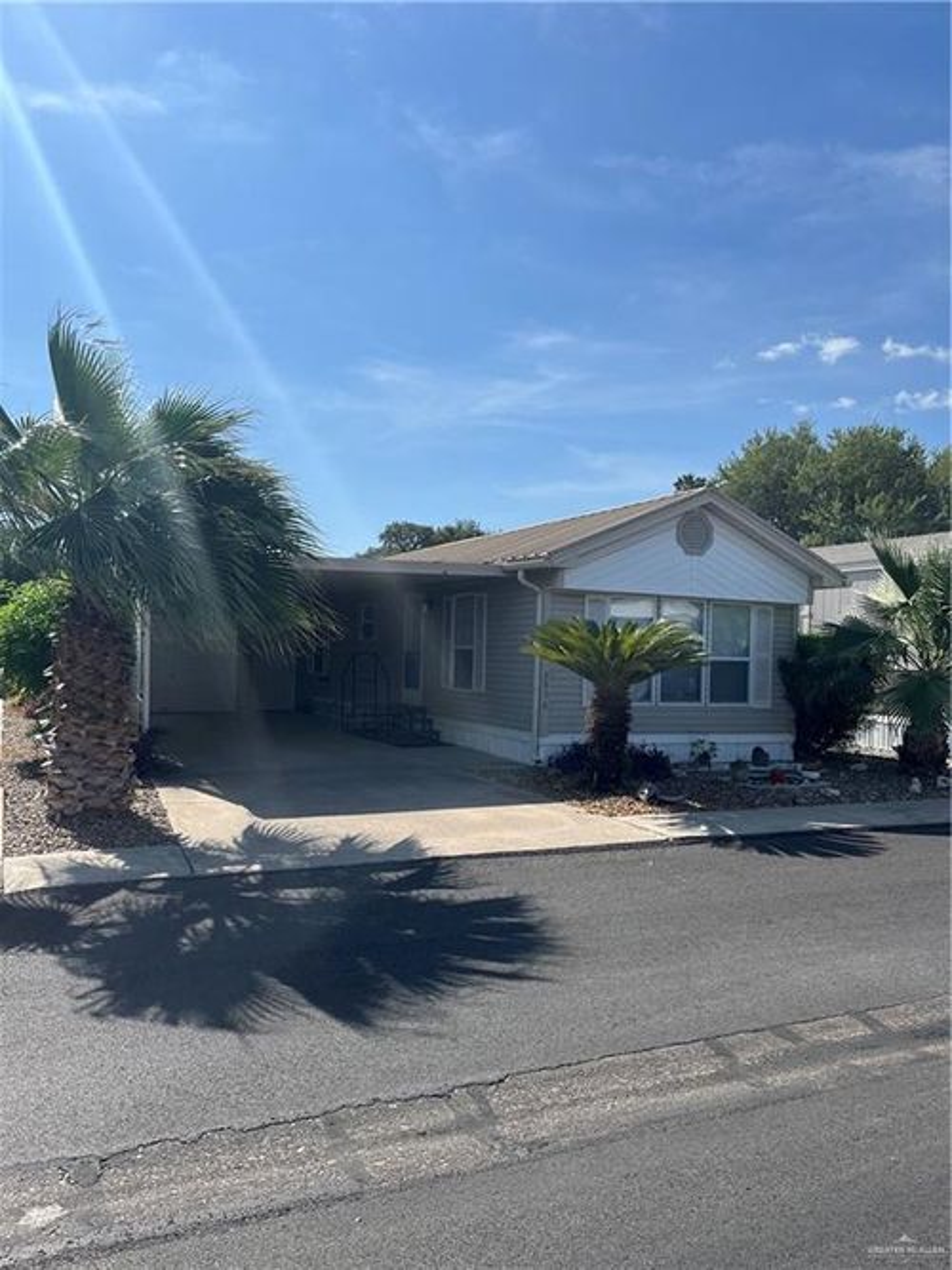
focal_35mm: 26
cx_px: 476
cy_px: 635
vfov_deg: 67.3
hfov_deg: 53.0
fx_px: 954
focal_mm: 5.1
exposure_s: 1/5319
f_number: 1.6
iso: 50
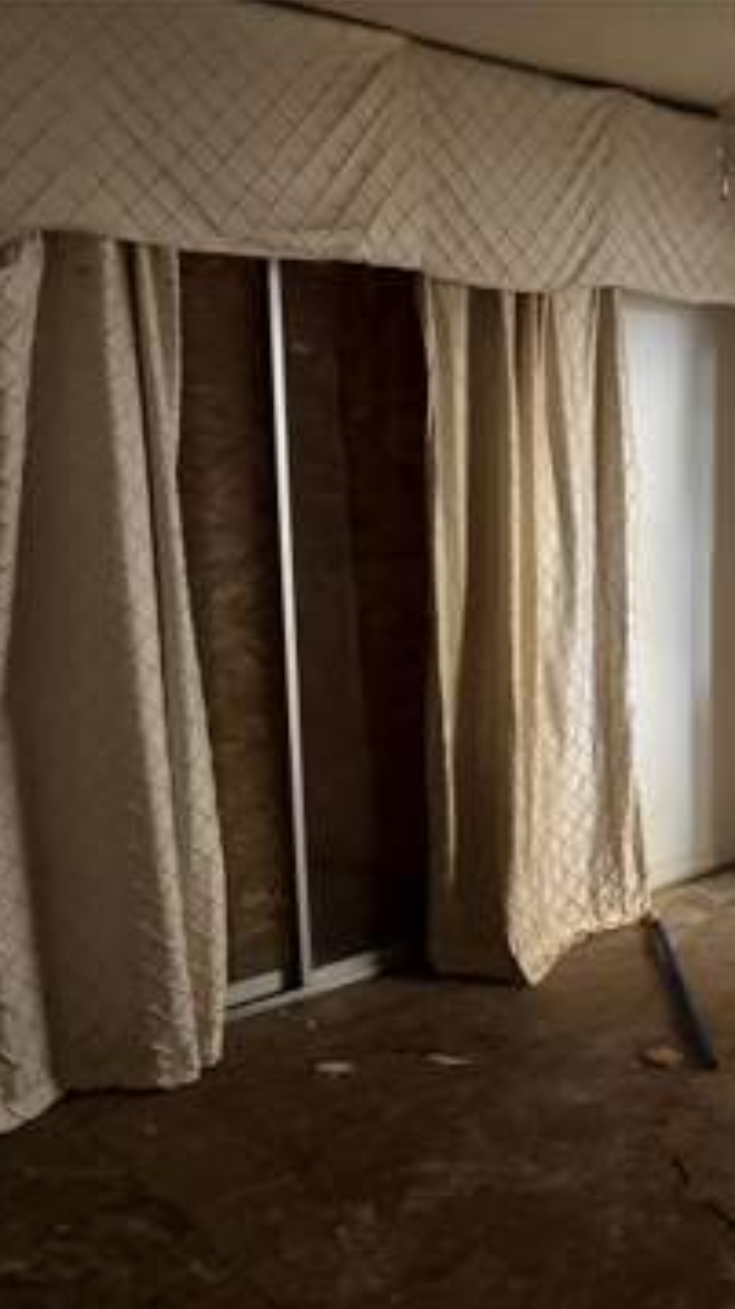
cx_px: 713
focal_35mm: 38
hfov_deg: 29.4
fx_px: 1318
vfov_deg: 52.8
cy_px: 654
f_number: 1.6
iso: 640
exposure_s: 1/32
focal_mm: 5.96
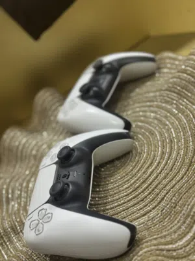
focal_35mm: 48
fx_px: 361
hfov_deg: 30.3
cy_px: 130
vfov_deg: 39.7
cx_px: 98
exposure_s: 1/50
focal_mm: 6.86
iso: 125
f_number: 1.78
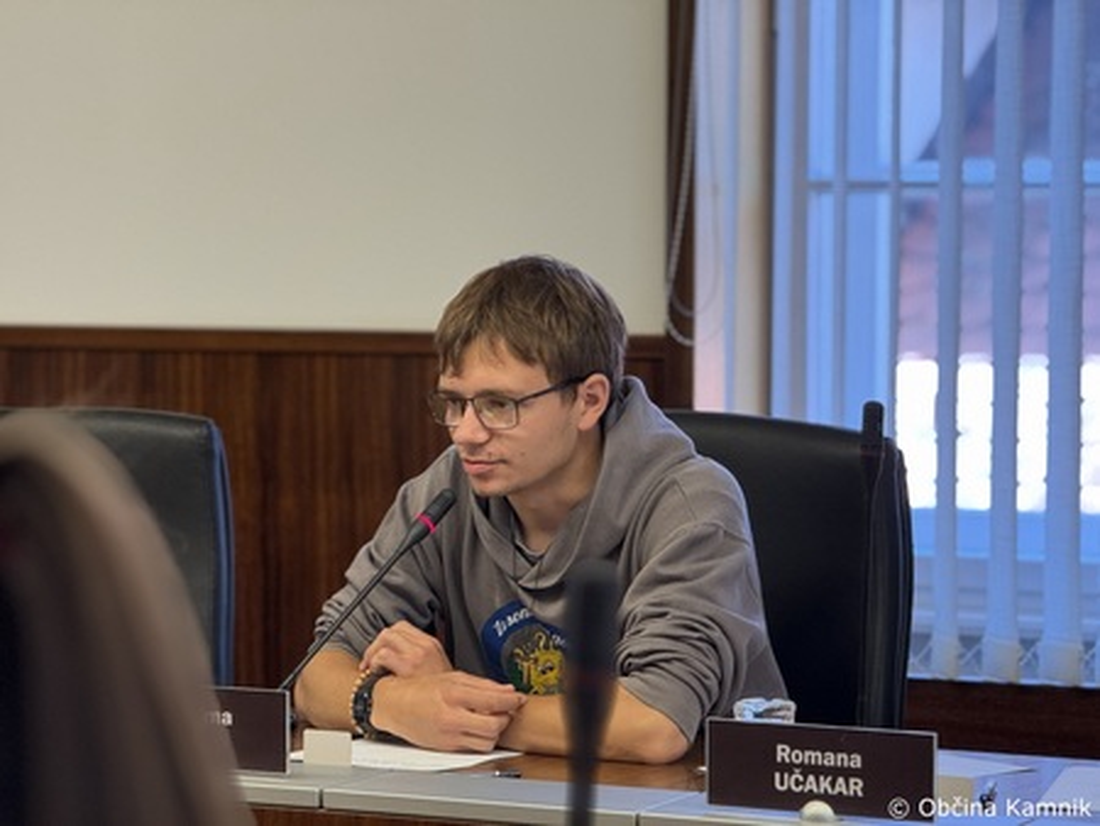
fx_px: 3815
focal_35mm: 120
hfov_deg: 16.4
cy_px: 413
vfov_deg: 12.4
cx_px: 550
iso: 400
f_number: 2.8
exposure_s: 1/100
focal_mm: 15.66
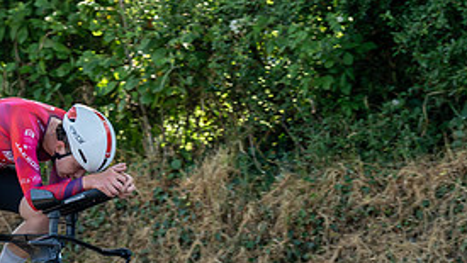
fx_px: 2019
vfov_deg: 7.4
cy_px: 247
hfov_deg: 13.1
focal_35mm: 163
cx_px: 32
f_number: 3.5
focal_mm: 70
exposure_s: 1/800
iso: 640
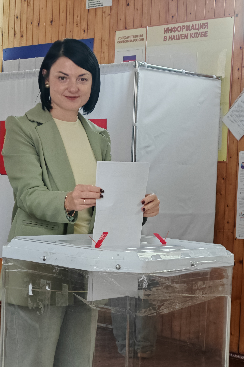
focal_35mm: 82
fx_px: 834
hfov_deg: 16.6
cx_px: 128
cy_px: 206
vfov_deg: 24.7
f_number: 2.4
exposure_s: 1/33
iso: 500
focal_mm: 8.67
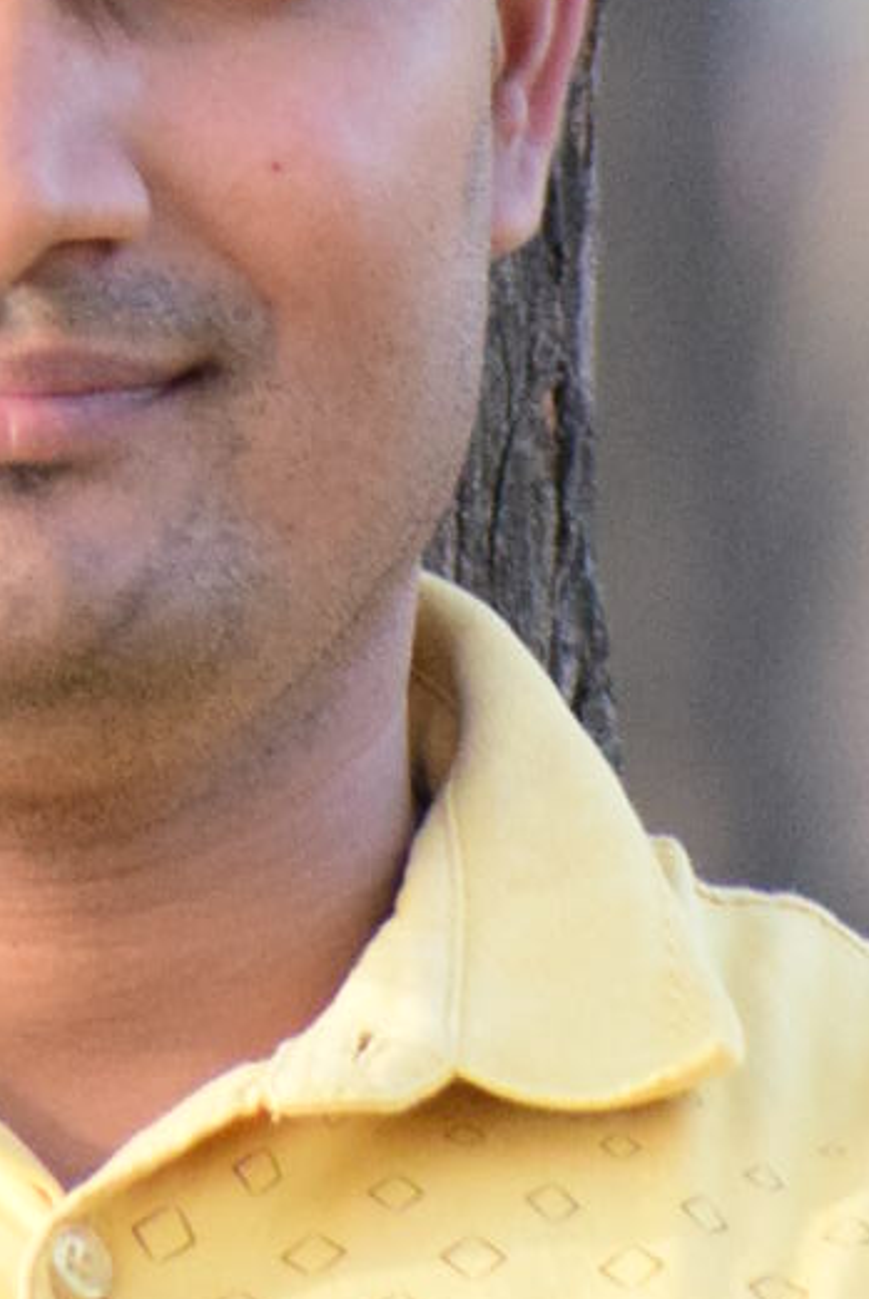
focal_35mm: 1807
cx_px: -87
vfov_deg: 1.1
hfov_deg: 0.8
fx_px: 65294
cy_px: -17
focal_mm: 210
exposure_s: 1/400
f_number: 6.3
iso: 2000
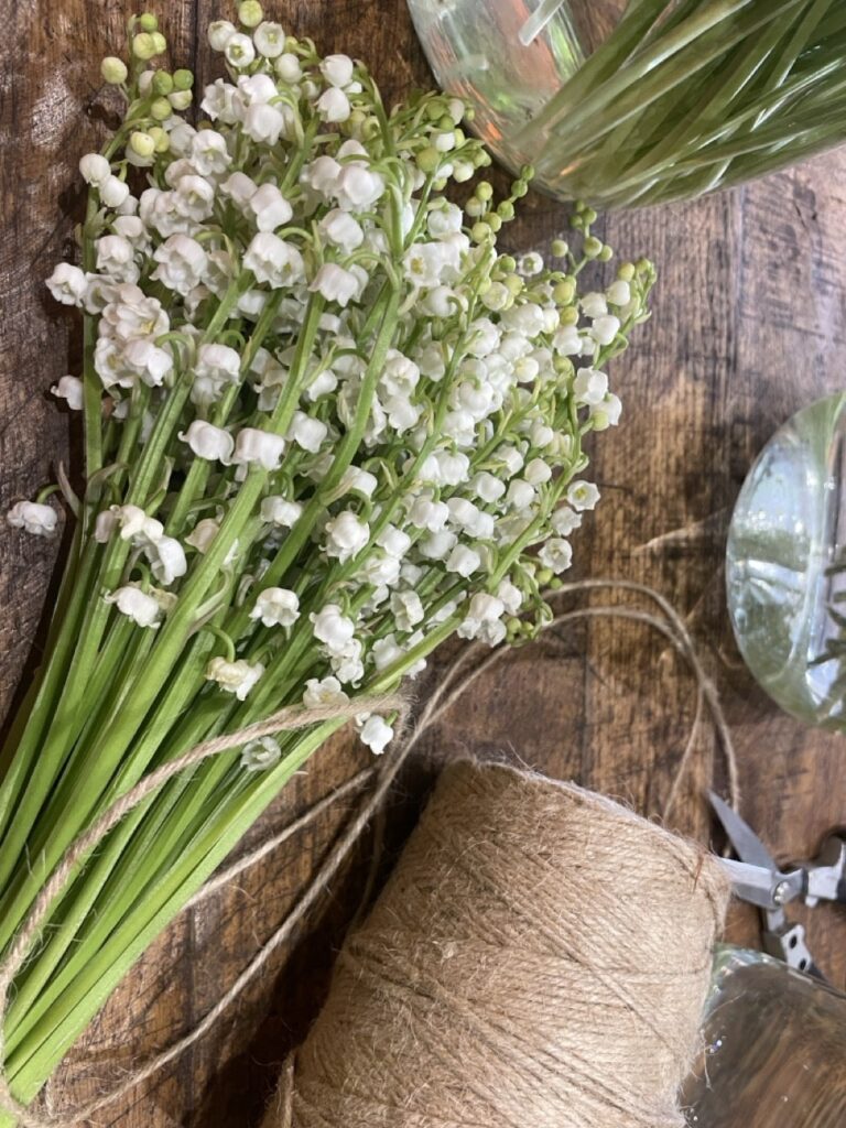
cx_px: 423
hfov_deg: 53.1
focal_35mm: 26
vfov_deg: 67.3
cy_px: 564
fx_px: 847
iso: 160
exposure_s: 1/50
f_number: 1.6
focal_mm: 4.2
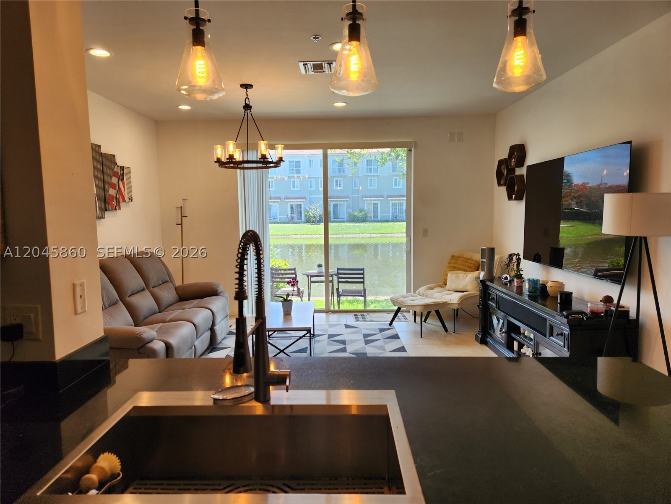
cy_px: 252
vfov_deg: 58.9
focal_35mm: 23
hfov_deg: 73.9
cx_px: 336
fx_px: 446
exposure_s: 1/120
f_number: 1.8
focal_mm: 5.4
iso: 32
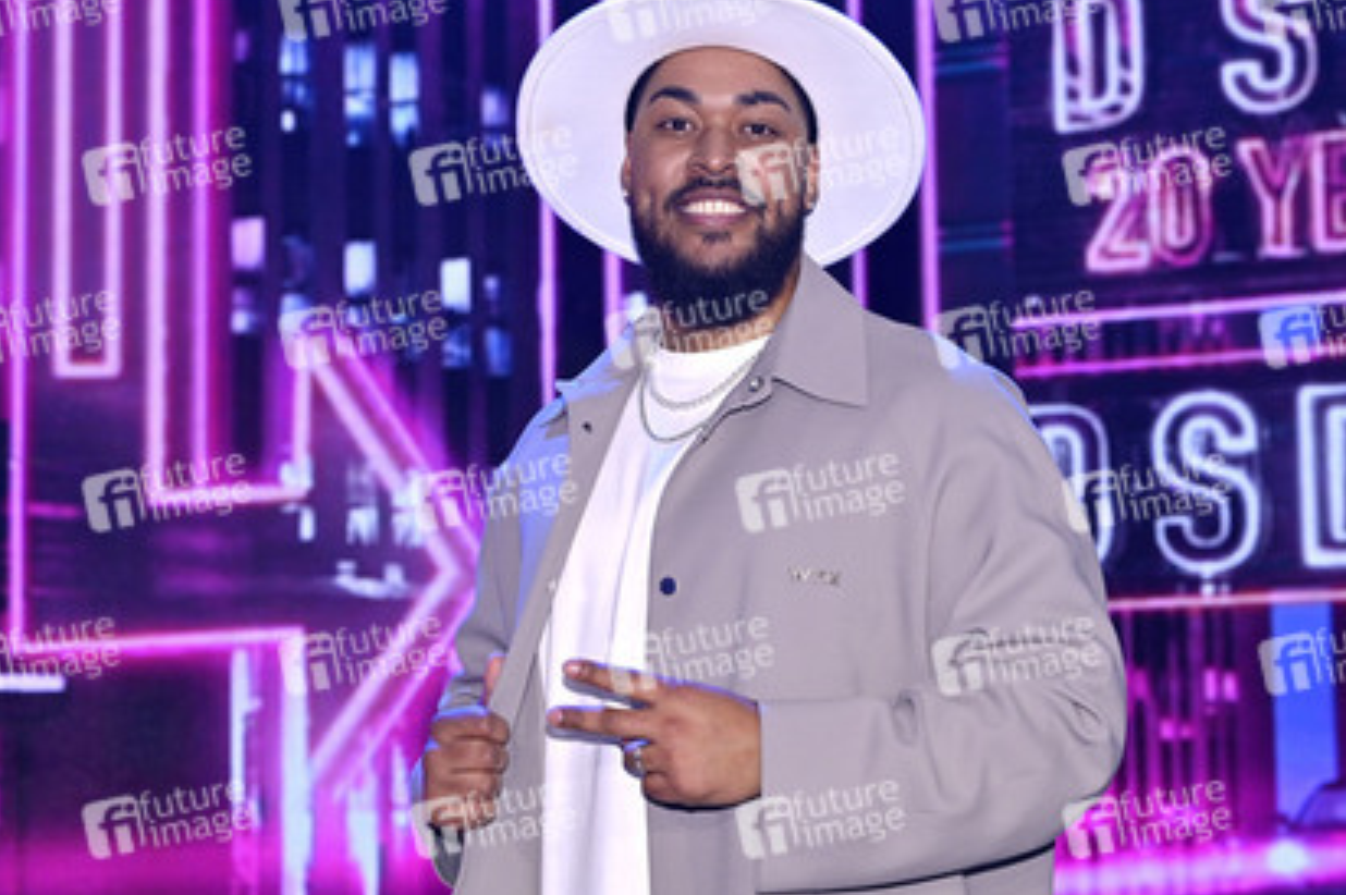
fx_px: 2578
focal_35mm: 69
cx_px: 733
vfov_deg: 19.7
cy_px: 412
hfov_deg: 29.3
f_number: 4.5
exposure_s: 1/200
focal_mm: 63
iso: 640
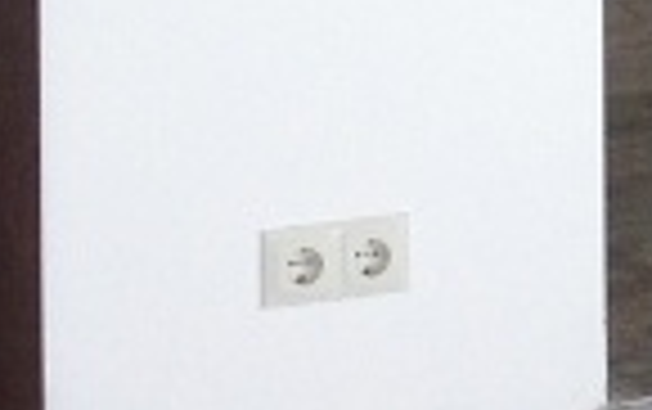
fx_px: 4661
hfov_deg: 7.7
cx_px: 1178
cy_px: -595
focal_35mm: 262
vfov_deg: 4.9
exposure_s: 1/40
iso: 50
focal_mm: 4.28
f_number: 2.4
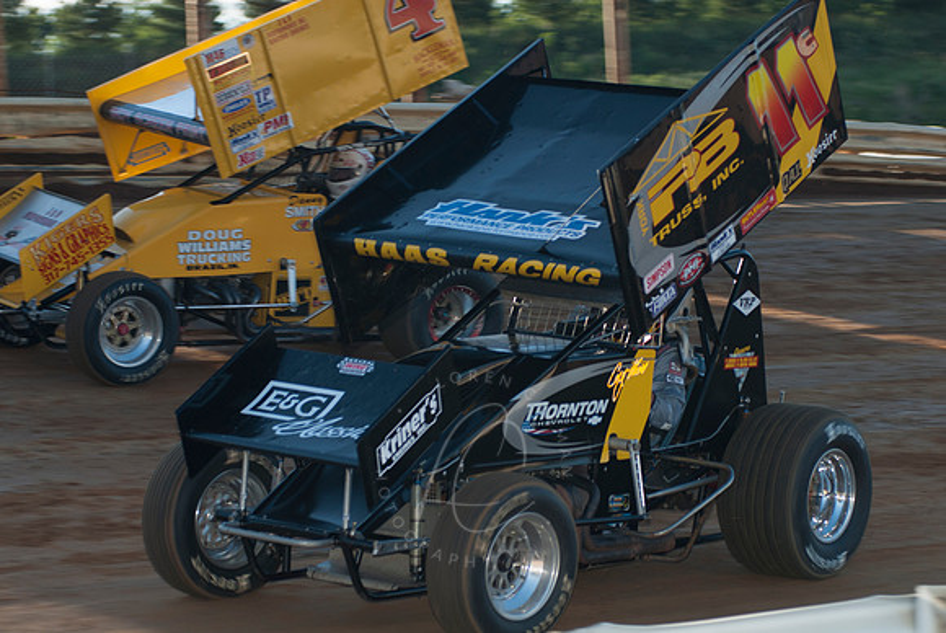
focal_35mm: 120
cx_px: 473
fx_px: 3156
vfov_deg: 11.4
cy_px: 316
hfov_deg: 17.0
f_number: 4
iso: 100
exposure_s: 1/500
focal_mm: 80
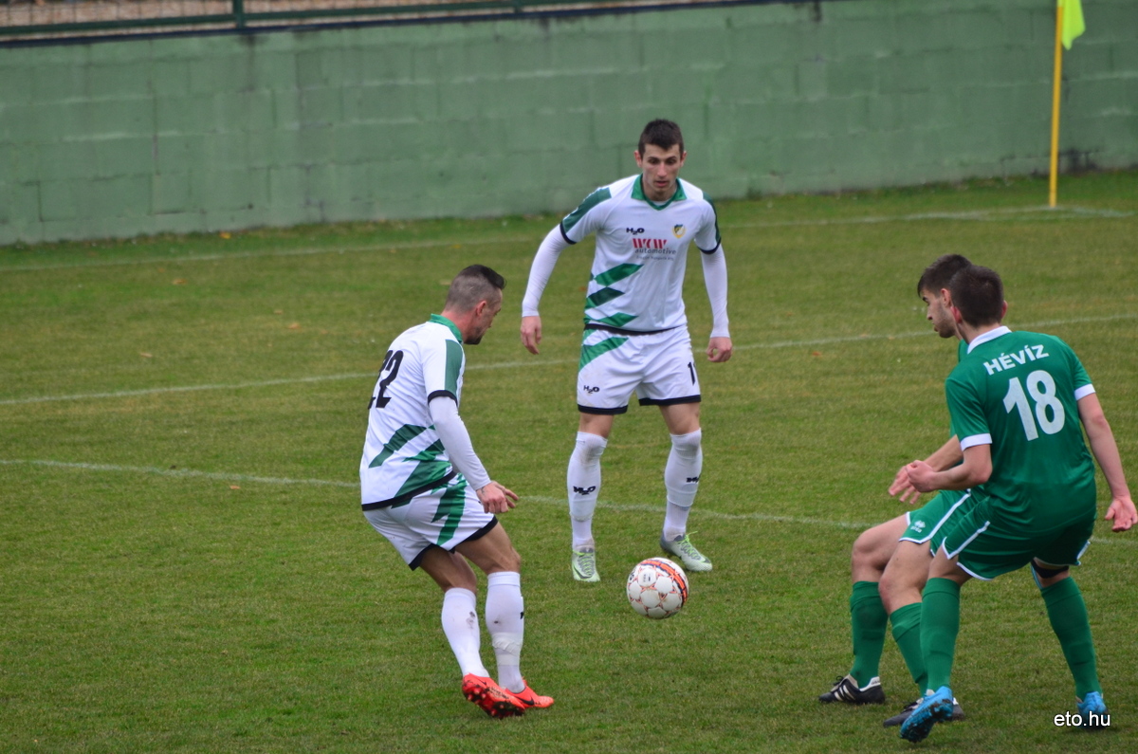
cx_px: 569
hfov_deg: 4.6
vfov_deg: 3.0
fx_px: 14197
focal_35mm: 450
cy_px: 377
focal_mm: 300
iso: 800
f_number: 5.6
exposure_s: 1/800
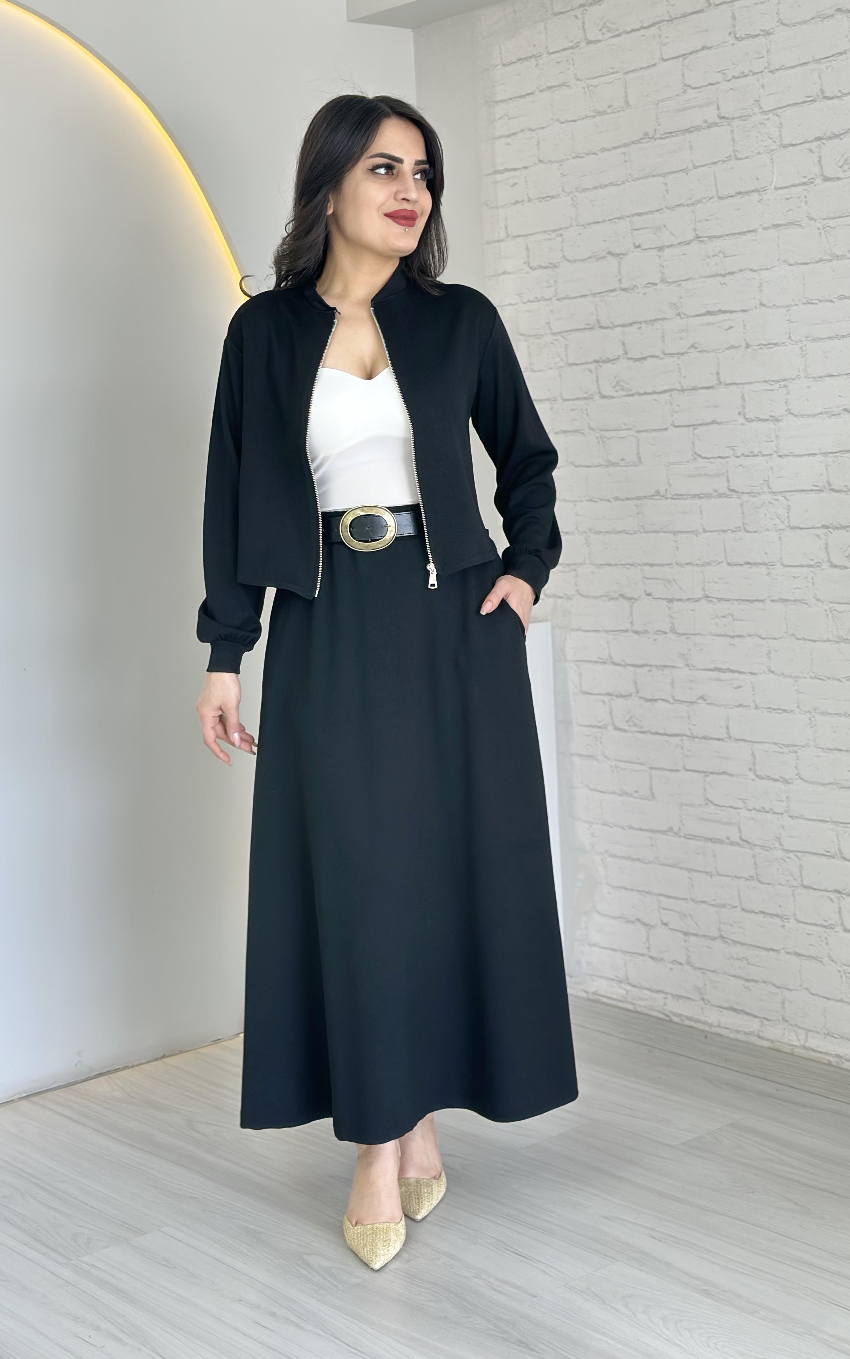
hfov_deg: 24.9
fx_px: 1927
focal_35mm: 52
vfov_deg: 38.9
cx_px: 418
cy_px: 691
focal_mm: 6.86
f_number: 1.78
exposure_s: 1/103
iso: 64
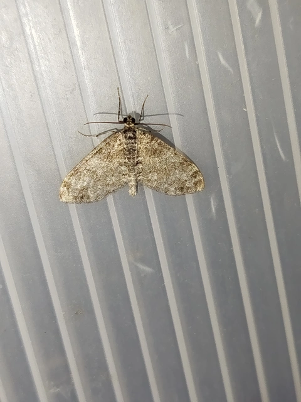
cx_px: 150
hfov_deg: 23.7
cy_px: 201
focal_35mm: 62
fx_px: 719
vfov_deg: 31.2
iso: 100
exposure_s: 1/50
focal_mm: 5.31
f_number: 1.7
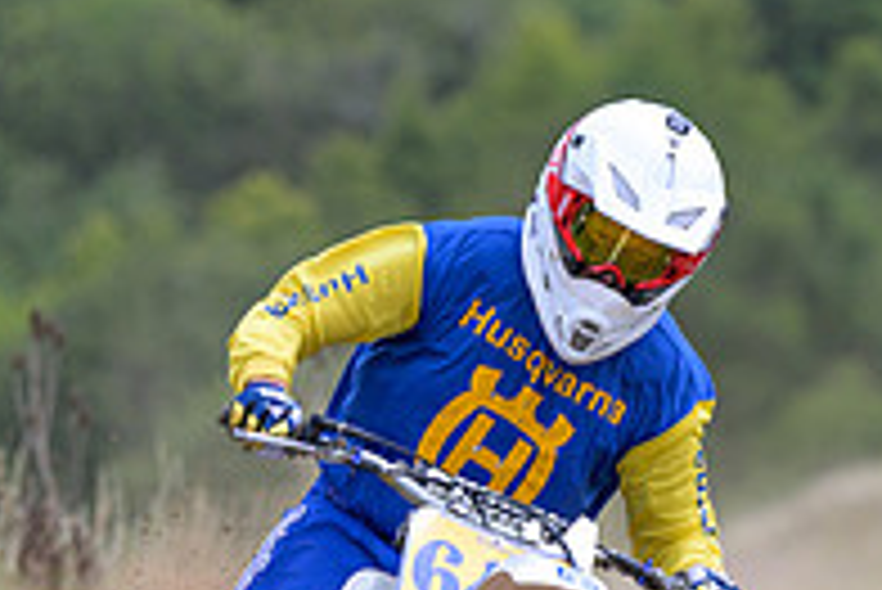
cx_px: 446
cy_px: 736
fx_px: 16280
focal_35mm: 664
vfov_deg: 2.1
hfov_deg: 3.1
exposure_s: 1/400
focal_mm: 200
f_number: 4.5
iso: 64
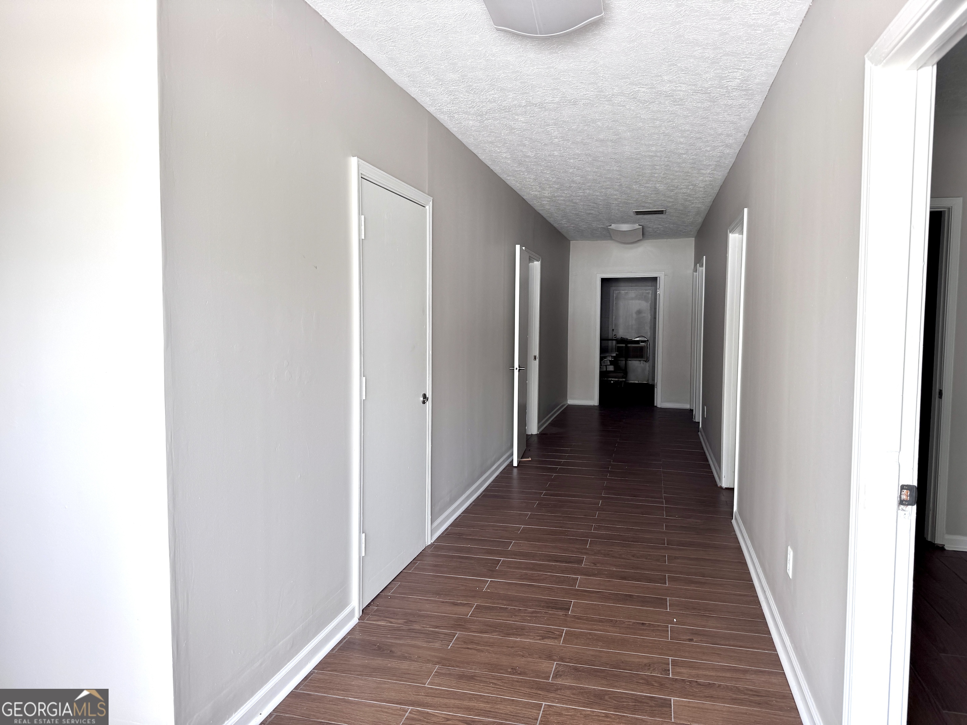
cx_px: 484
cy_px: 362
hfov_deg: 71.6
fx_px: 670
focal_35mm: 24
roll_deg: -0.8
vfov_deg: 56.8
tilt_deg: -2.9
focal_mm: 6.76
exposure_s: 1/121
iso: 64
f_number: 1.78
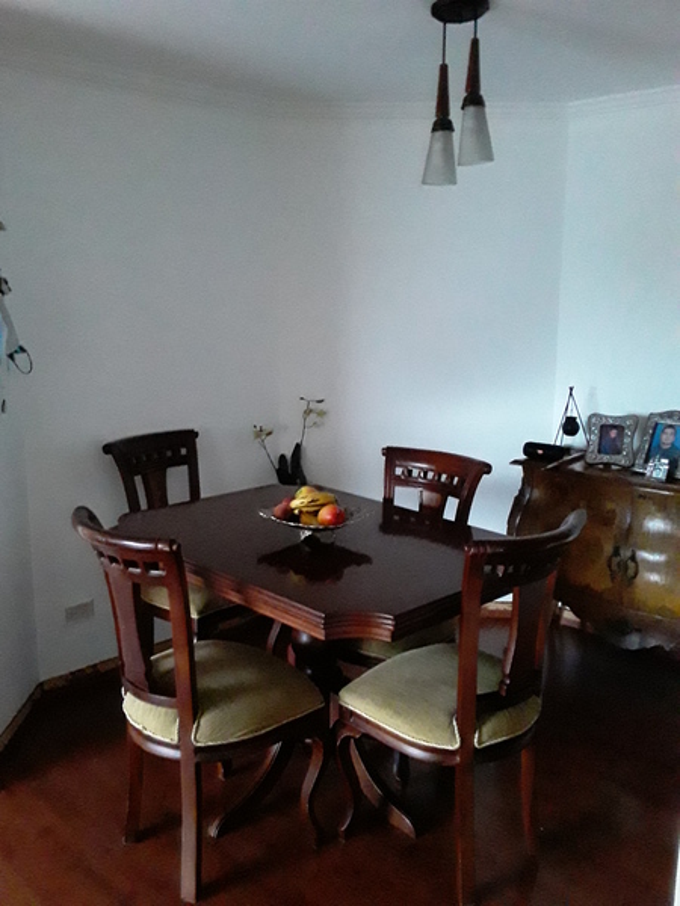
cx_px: 340
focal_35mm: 31
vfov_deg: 58.4
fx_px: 812
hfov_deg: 45.4
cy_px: 453
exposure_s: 1/20
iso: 1000
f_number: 2.2
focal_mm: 3.3
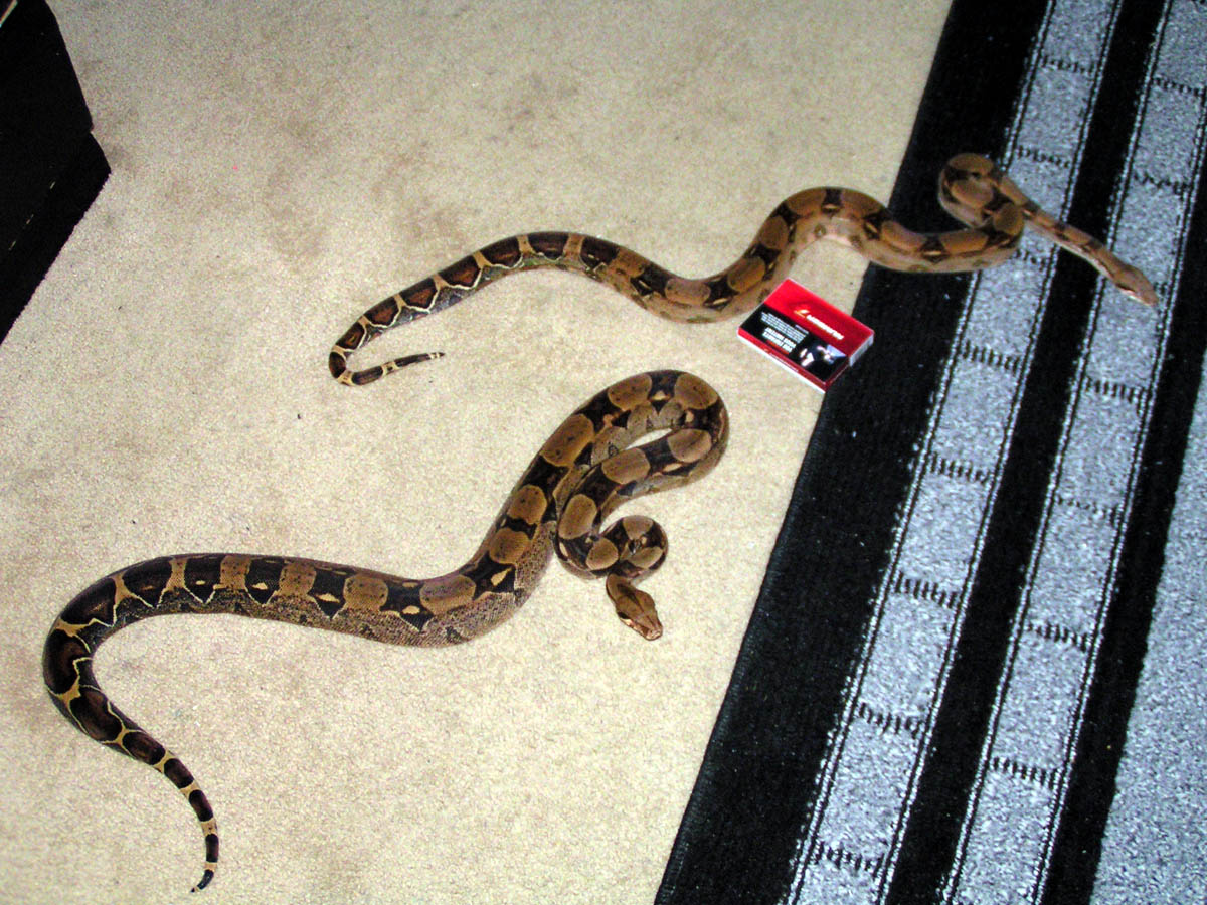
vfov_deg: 30.9
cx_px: 604
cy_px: 452
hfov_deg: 40.4
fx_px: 1639
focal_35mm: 47
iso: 200
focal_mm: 7.3
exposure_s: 1/50
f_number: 2.8
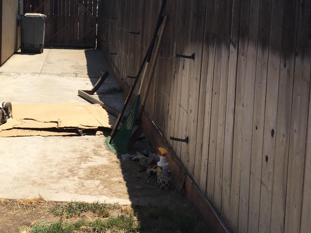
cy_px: 69
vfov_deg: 26.3
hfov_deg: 33.7
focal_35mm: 55
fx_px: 494
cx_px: 52
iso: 32
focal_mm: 4.15
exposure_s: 1/2326
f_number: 2.2
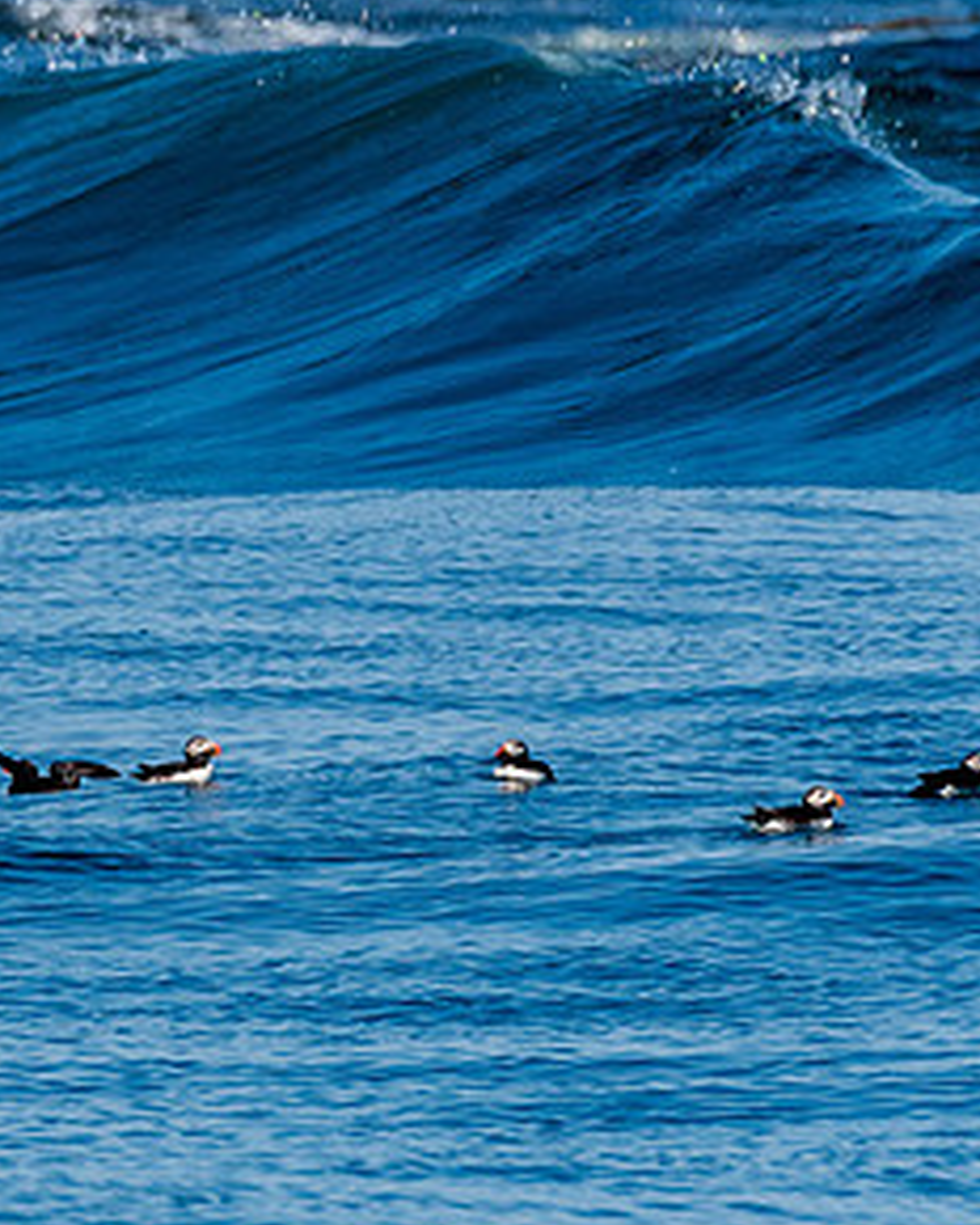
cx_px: -211
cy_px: 614
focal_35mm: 1615
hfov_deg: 1.0
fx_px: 58552
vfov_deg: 1.2
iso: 640
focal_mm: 390
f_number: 7.1
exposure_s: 1/3200
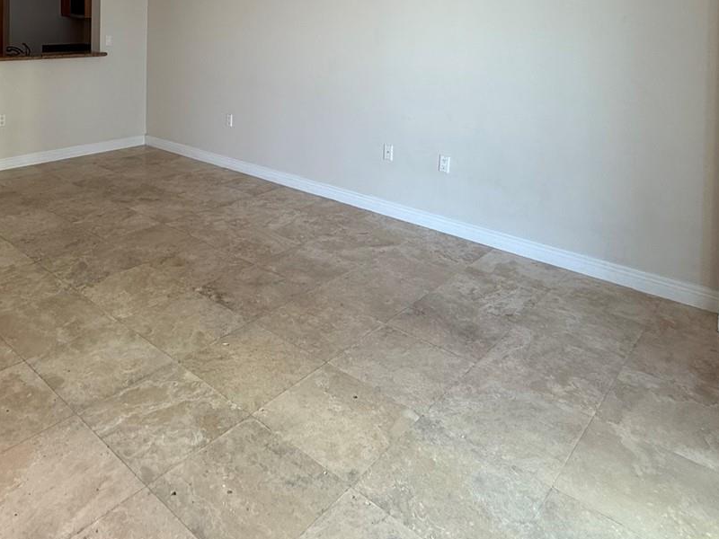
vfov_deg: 43.8
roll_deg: -1.4
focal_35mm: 28
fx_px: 582
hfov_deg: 62.6
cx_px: 271
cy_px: 21
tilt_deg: +0.0
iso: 80
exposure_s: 1/99
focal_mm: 2.22
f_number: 2.2
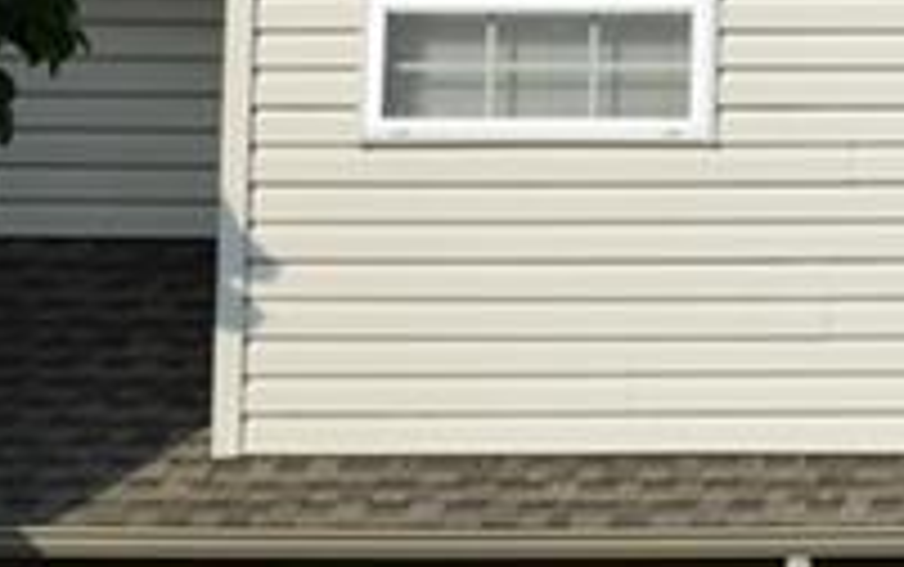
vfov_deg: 5.6
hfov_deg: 8.4
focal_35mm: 233
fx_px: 5745
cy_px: 234
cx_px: 1992
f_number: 9
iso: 100
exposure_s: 1/320
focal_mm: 30
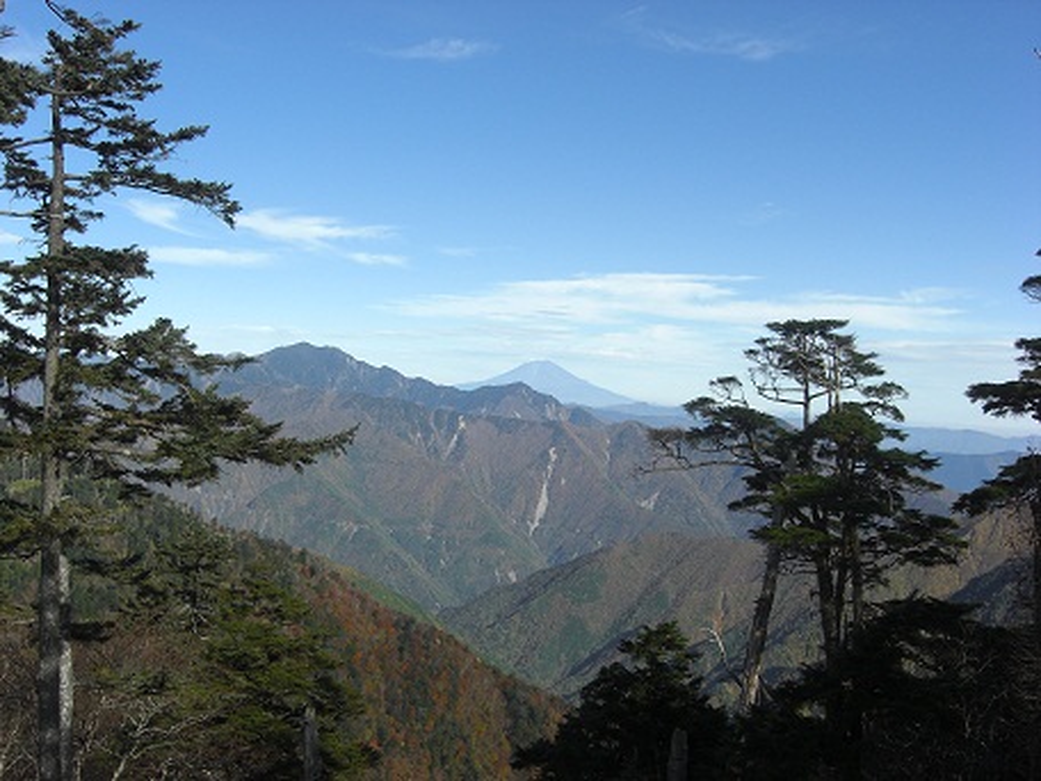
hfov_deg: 49.0
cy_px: 390
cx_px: 520
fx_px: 1143
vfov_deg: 37.7
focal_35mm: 38
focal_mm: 7.9
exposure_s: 1/800
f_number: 4
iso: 80
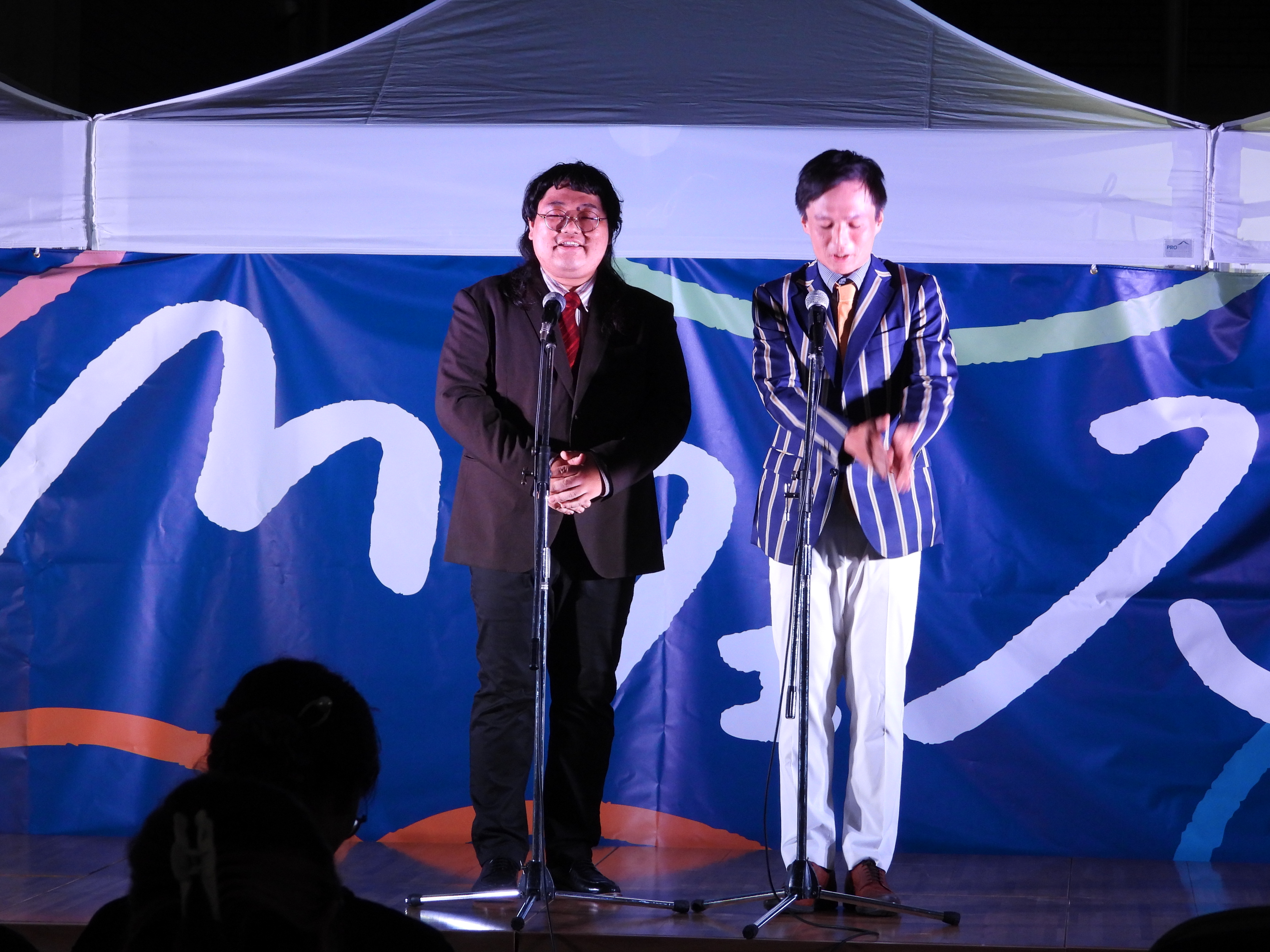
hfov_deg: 14.6
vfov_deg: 11.0
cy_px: 476
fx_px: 4953
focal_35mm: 135
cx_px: 635
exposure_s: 1/60
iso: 400
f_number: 4
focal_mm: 24.3
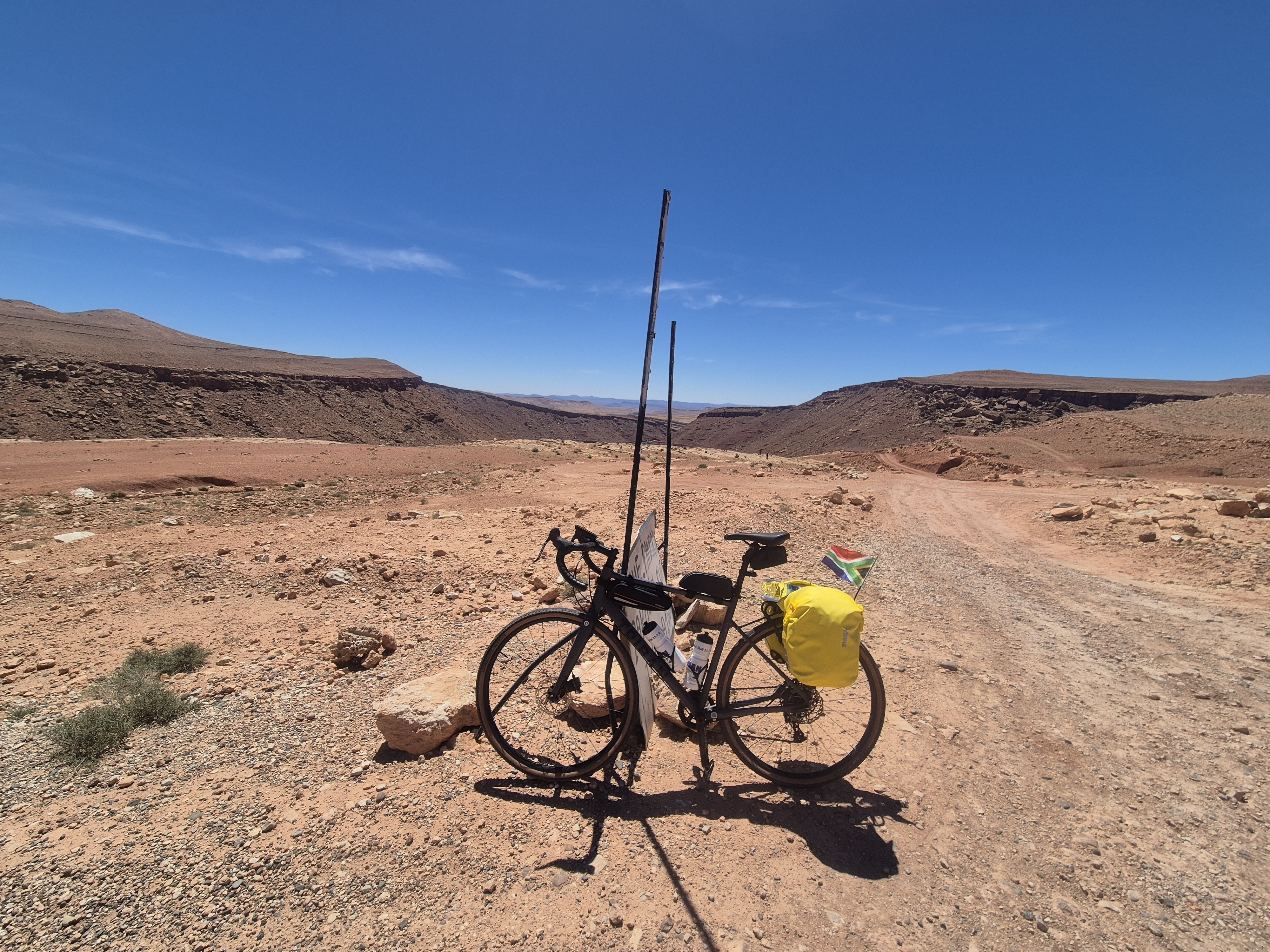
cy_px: 476
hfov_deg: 106.2
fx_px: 477
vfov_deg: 89.9
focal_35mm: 13
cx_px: 635
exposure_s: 1/3168
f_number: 2.2
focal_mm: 2.2
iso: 50
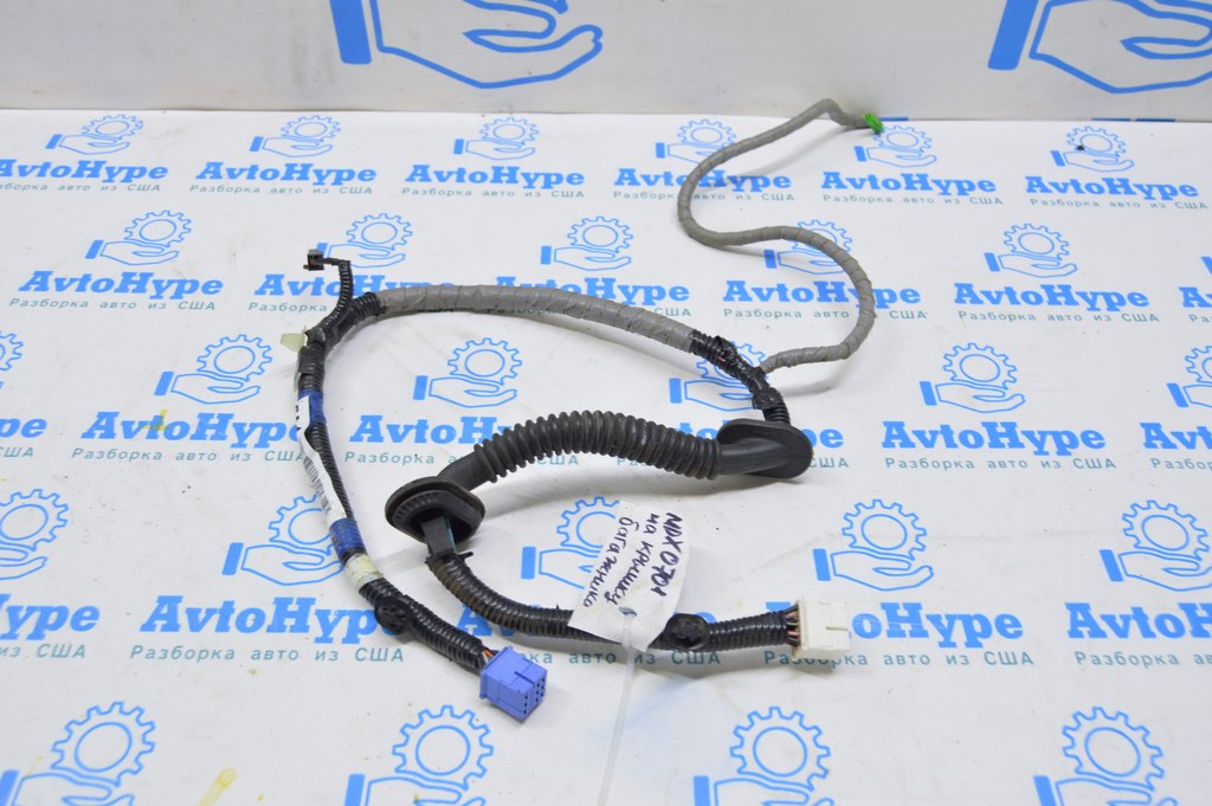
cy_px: 403
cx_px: 606
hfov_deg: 57.3
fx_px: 1110
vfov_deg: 39.9
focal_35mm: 33
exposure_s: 1/20
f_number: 5.6
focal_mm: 22
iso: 400
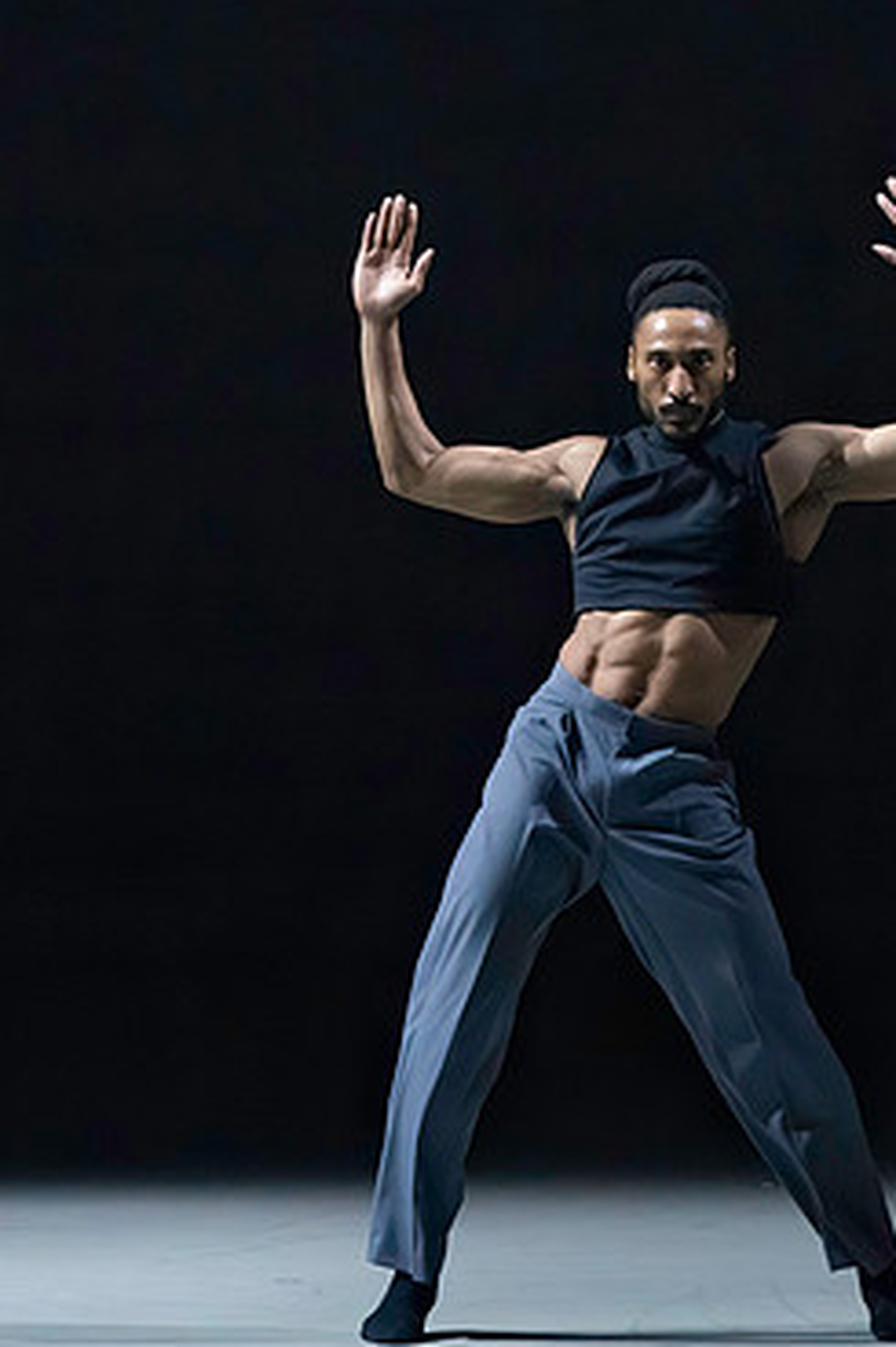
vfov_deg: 3.8
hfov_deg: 2.5
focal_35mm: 543
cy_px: 633
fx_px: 20290
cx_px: 485
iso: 20000
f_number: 5.6
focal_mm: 297
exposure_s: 1/400
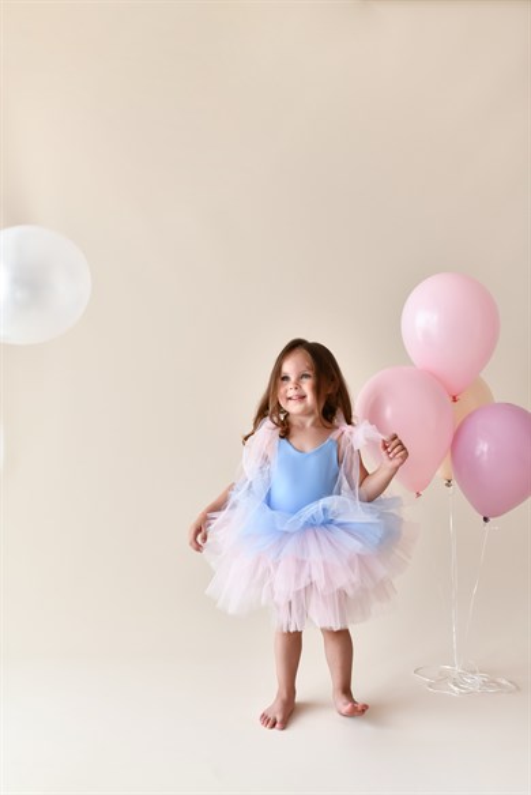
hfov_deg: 37.9
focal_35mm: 35
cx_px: 266
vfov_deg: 54.4
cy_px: 398
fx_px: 773
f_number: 2.8
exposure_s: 1/250
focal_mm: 35
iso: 250
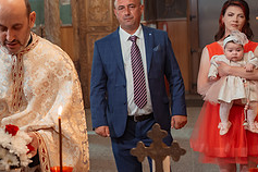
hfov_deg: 19.8
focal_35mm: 101
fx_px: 724
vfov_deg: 13.5
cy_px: 62
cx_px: 29
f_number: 2.8
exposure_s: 1/200
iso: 1600
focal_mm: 35
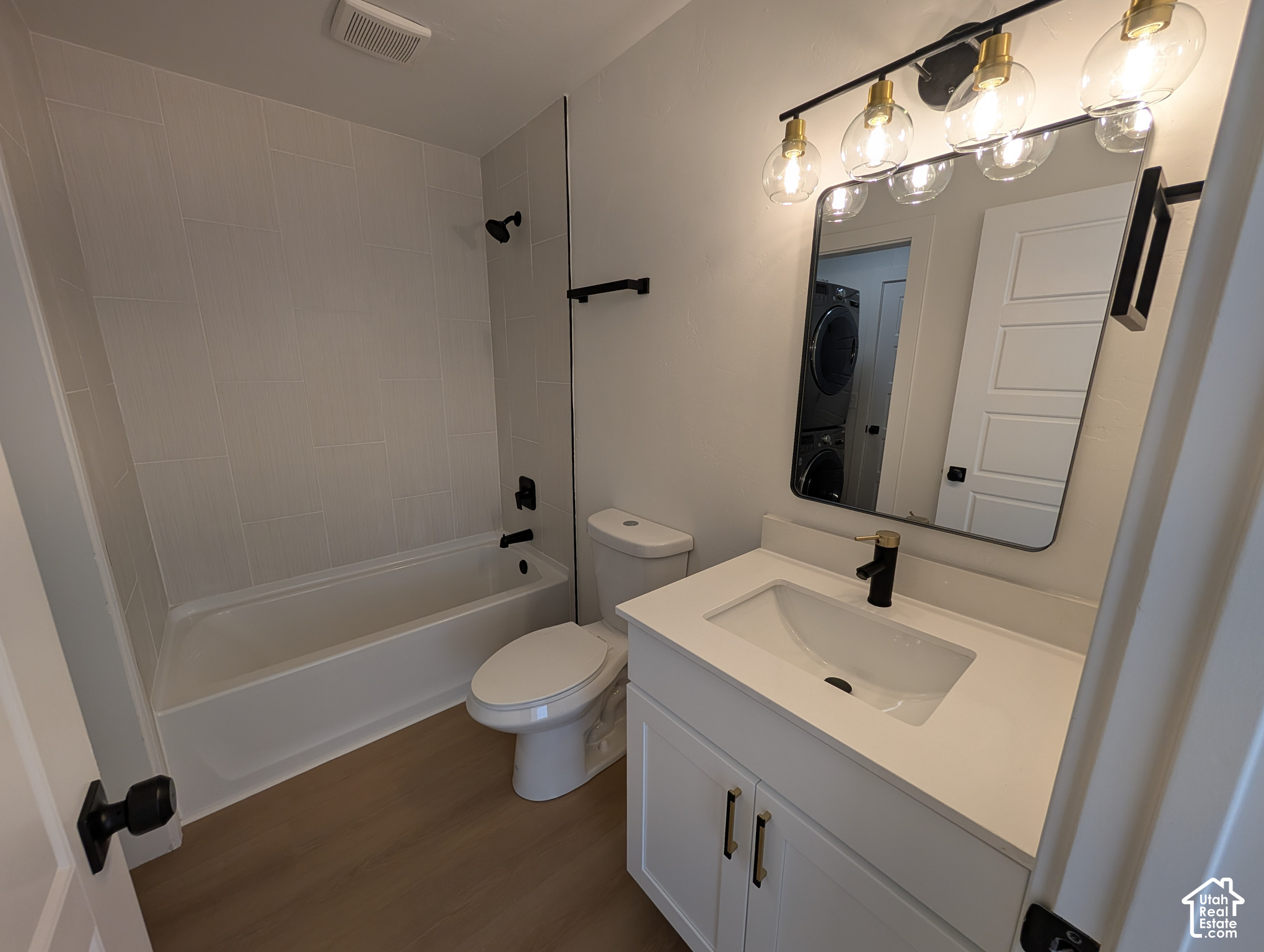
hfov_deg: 110.5
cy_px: 476
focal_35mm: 12
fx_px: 439
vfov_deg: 94.6
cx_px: 632
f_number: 1.7
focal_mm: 2.02
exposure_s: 1/164
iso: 35
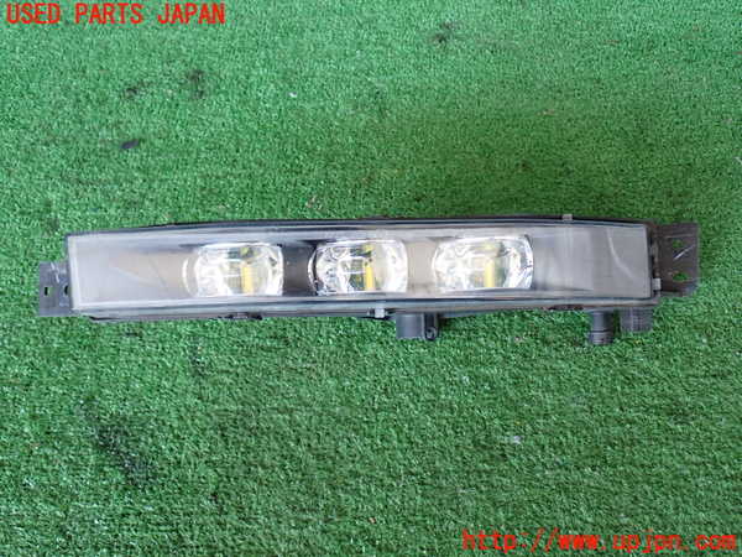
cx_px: 371
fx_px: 772
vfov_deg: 39.7
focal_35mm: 36
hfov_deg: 51.4
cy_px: 278
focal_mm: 6.37
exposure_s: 1/50
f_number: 2.5
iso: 200
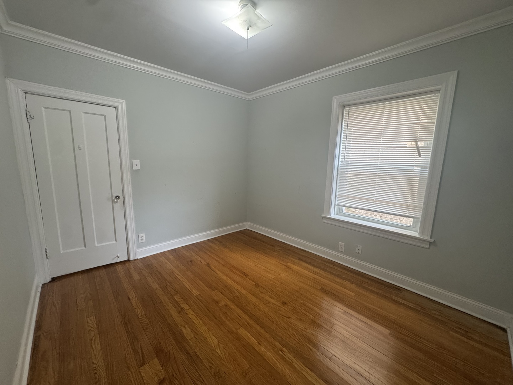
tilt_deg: -8.7
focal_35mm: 14
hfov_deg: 102.1
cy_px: 192
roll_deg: -1.3
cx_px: 256
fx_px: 207
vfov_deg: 85.7
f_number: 2.2
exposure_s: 1/120
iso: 320
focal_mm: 2.22
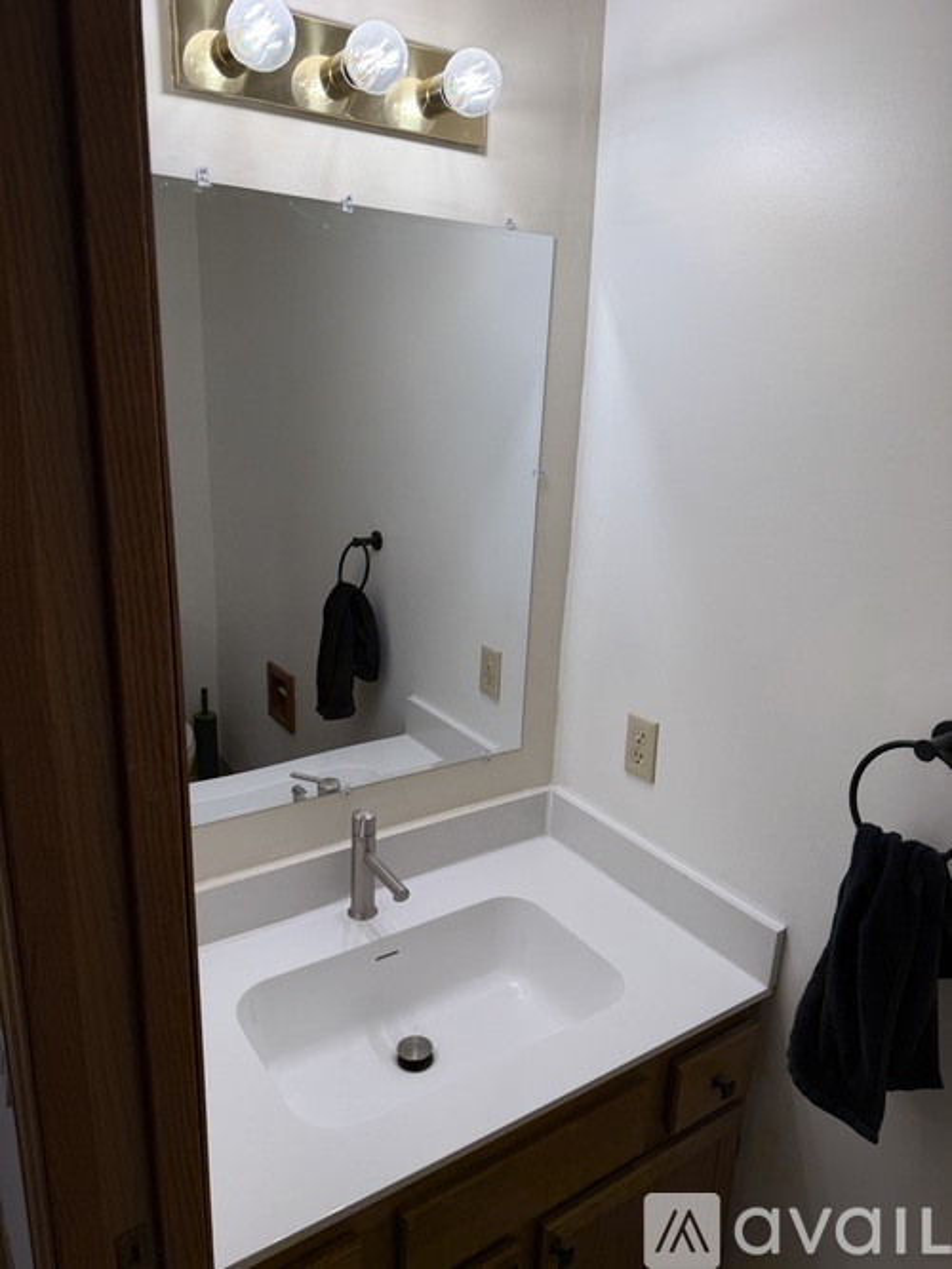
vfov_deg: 71.6
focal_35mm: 24
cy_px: 634
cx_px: 476
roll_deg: -2.1
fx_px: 880
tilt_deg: -16.4
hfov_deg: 56.8
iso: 64
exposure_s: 1/120
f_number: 1.78
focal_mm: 6.76
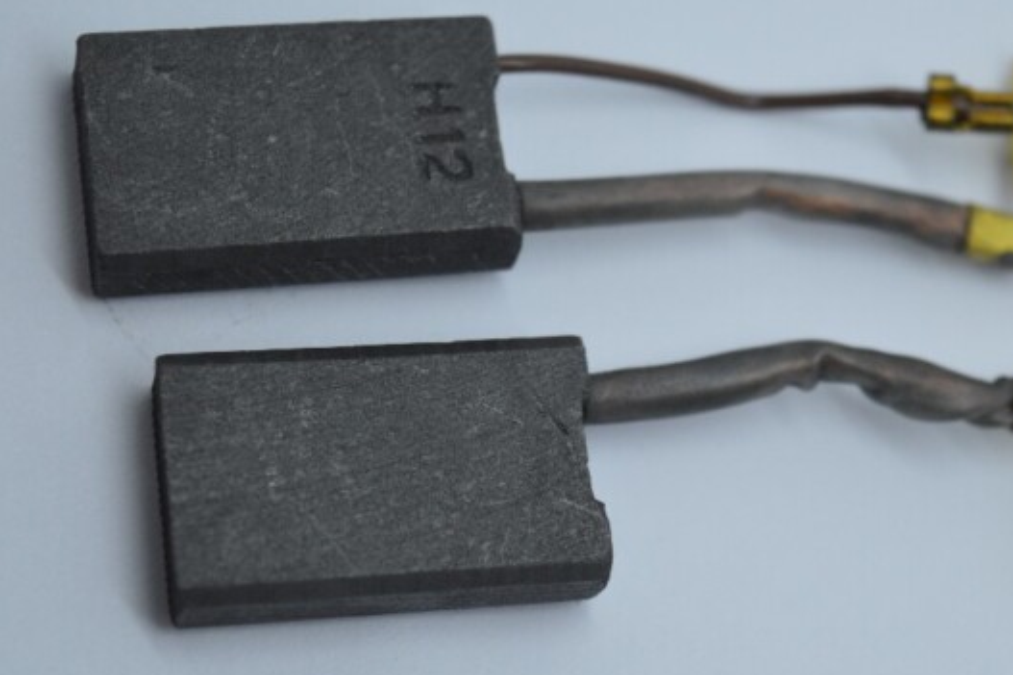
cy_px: 349
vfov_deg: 12.2
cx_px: 629
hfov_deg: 18.1
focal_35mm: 113
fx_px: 3170
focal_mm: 55
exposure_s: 1/100
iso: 400
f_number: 5.6
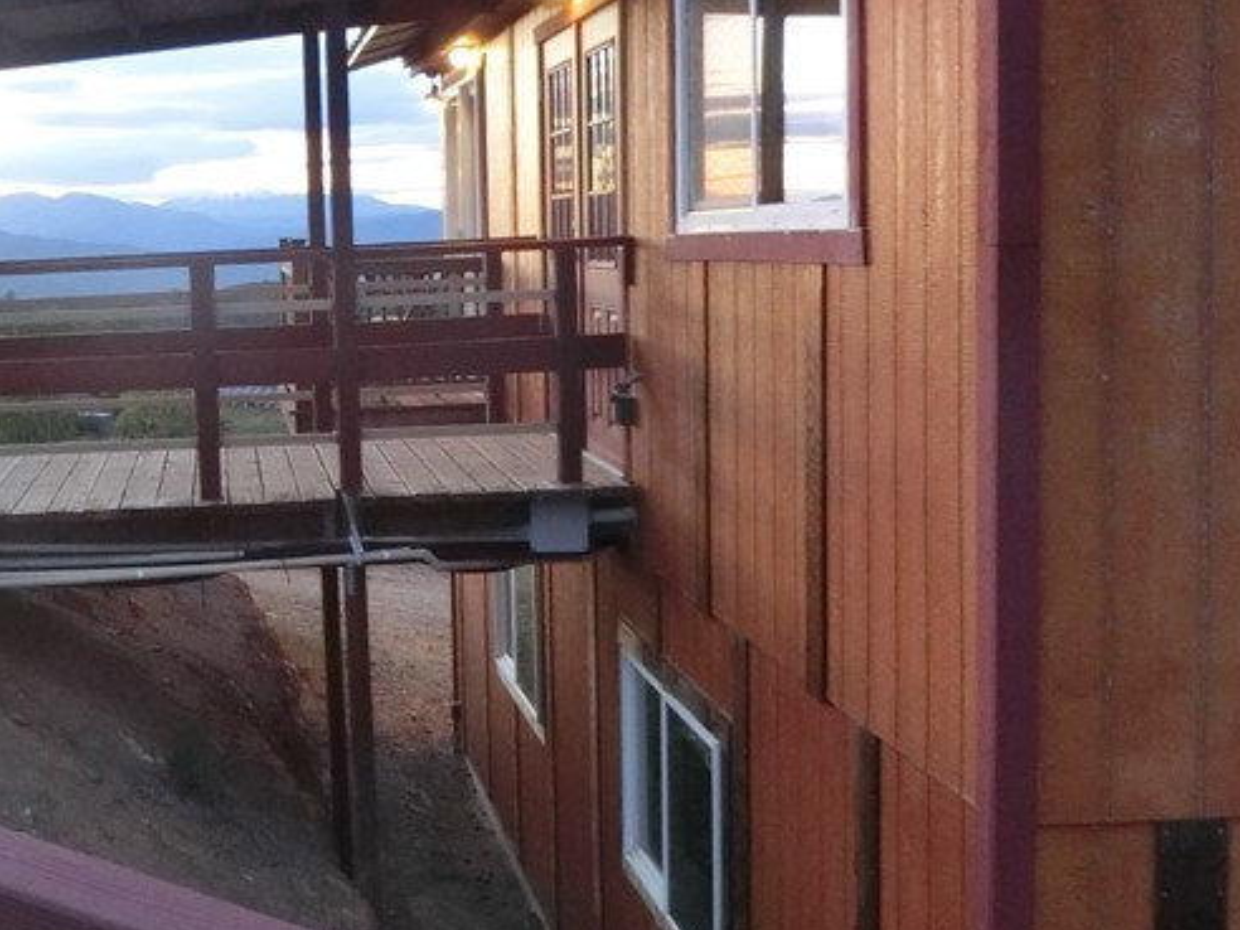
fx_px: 1863
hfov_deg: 35.0
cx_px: 156
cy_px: 418
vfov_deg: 28.0
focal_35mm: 52
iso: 400
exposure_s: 1/25
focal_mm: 4.5
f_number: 3.5
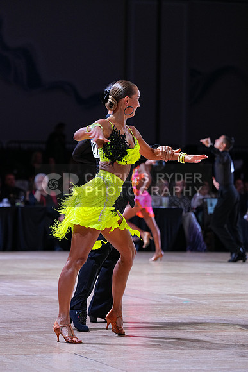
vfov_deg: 14.5
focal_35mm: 141
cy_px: 186
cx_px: 124
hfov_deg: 9.7
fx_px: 1456
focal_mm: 141
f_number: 4
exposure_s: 1/500
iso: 2000
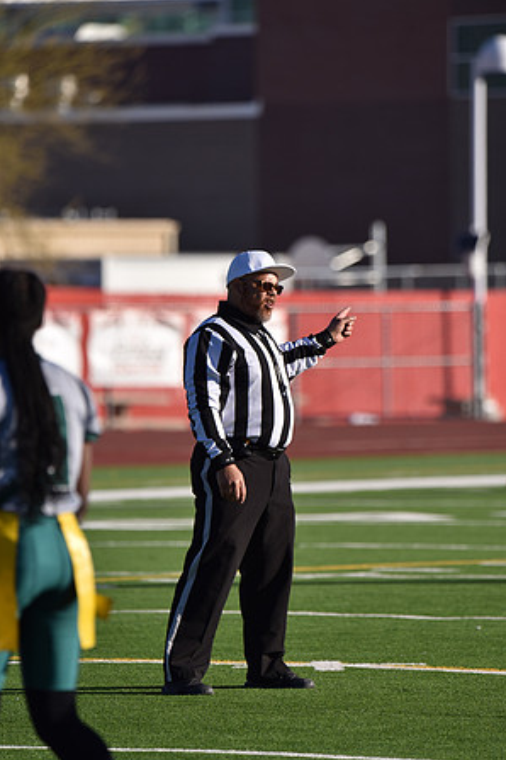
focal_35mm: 423
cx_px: 253
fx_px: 8918
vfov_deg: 4.9
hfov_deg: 3.3
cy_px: 381
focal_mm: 420
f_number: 6
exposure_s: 1/1000
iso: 160
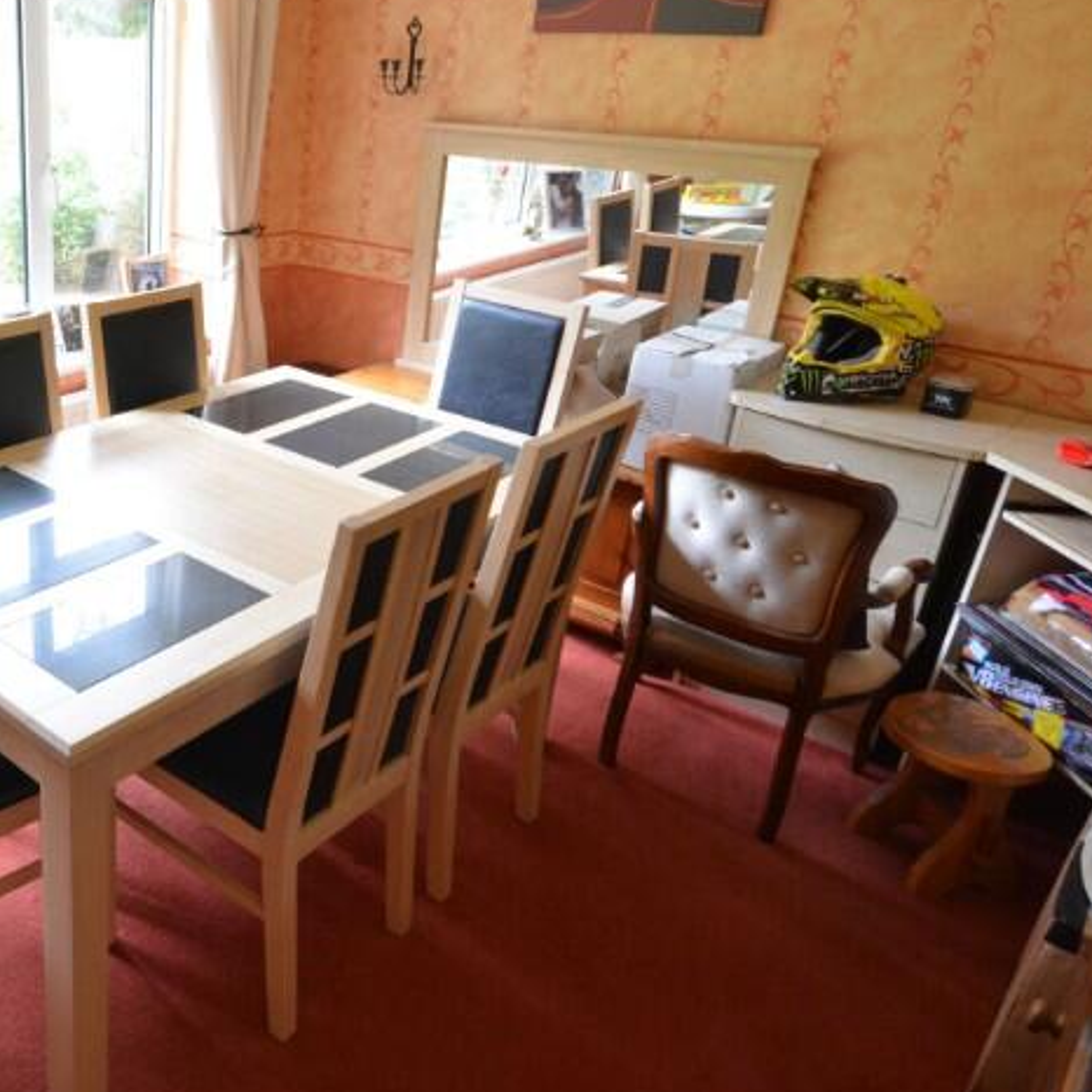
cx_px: 148
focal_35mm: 28
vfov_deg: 57.1
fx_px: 999
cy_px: 464
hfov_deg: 51.8
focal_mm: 10
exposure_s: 1/6
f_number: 8
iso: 400
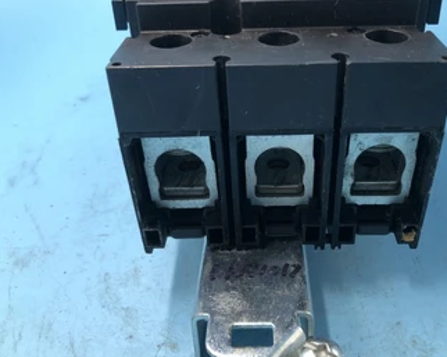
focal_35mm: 34
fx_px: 449
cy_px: 185
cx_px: 268
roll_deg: -1.1
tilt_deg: -36.8
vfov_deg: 43.3
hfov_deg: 52.5
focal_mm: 3.99
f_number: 1.8
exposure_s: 1/120
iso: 40
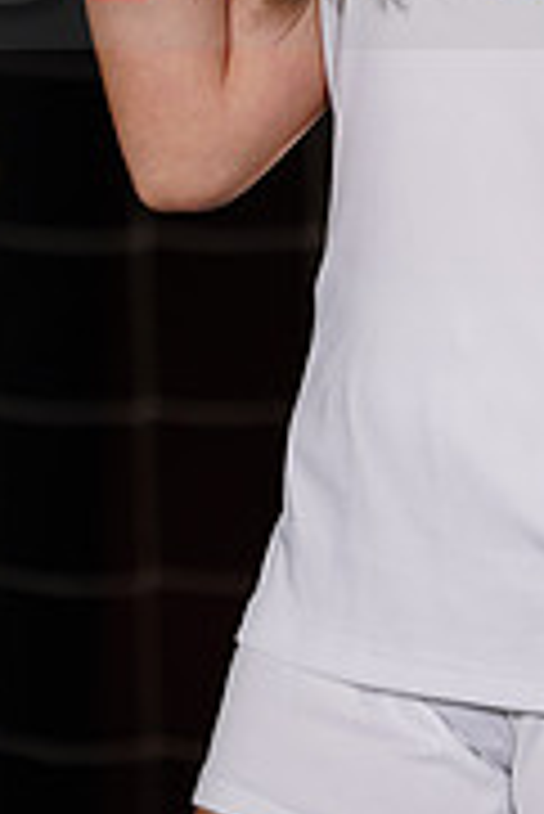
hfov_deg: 1.2
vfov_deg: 1.8
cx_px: 564
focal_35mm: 1139
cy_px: -94
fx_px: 25766
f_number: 7.1
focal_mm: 355
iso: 200
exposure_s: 1/200
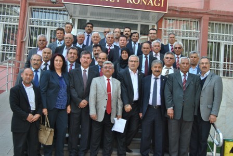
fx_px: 272
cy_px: 78
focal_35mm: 42
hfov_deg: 46.3
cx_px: 116
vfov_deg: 32.0
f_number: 5.6
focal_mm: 28
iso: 110
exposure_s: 1/125
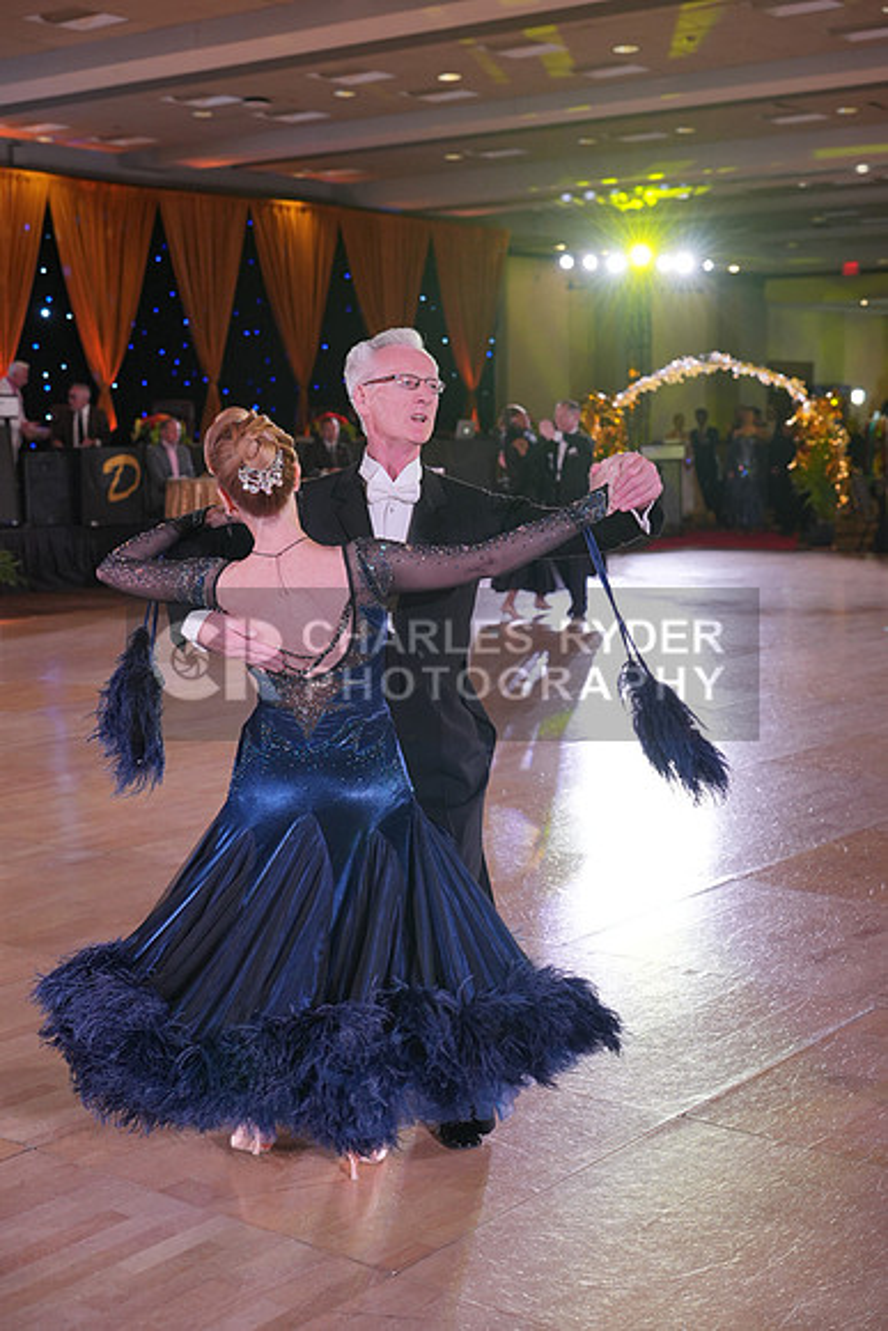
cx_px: 444
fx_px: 1849
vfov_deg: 39.6
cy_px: 666
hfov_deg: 27.0
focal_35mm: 50
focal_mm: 50
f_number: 4
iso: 1250
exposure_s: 1/400
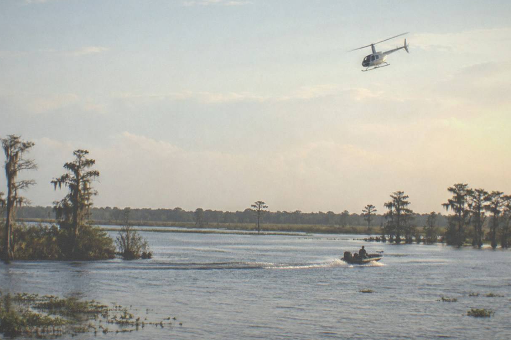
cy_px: 162
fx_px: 596
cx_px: 256
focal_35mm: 42
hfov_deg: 46.4
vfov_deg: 31.9
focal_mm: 40
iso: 160
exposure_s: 1/320
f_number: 9
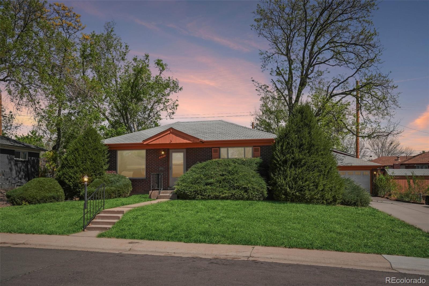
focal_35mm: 30
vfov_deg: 43.6
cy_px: 143
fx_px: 357
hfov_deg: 61.9
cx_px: 214
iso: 100
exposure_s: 1/500
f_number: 8
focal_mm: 20
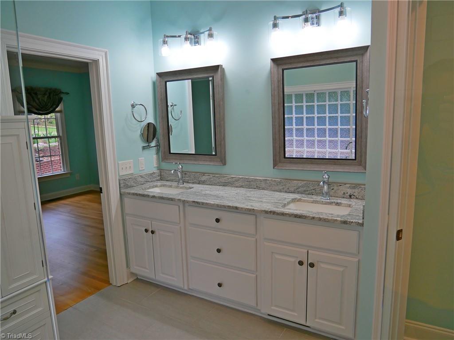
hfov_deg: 71.6
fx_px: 315
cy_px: 170
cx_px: 227
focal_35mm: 24
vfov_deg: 56.8
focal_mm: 12
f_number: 3.5
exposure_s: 1/100
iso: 200
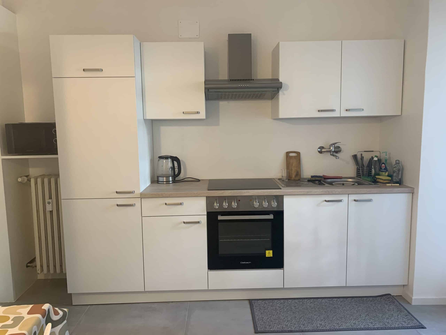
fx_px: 335
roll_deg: +0.8
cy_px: 168
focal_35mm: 26
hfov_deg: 67.3
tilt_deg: -8.2
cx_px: 223
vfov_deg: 53.1
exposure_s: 1/60
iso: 125
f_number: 1.8
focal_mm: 4.25
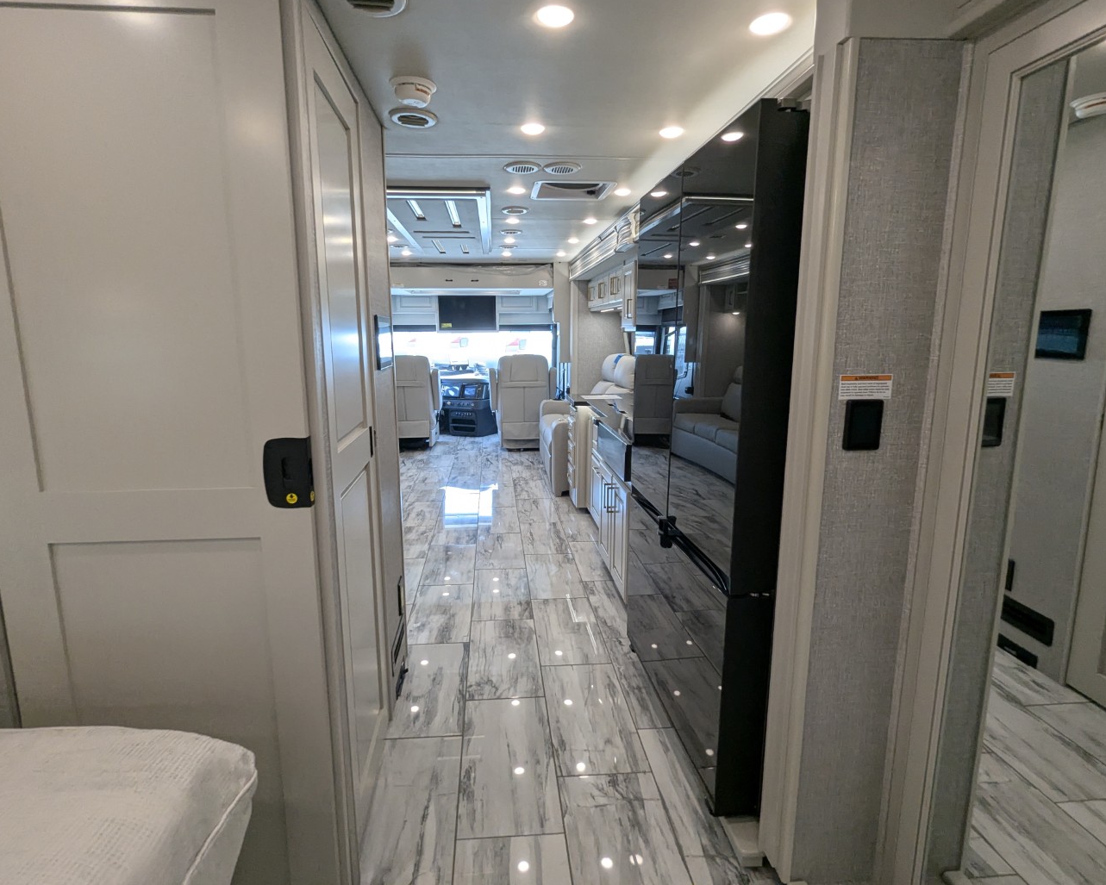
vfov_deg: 77.0
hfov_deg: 89.6
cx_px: 529
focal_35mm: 17
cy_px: 434
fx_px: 557
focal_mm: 2.35
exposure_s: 1/162
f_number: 2.2
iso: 215
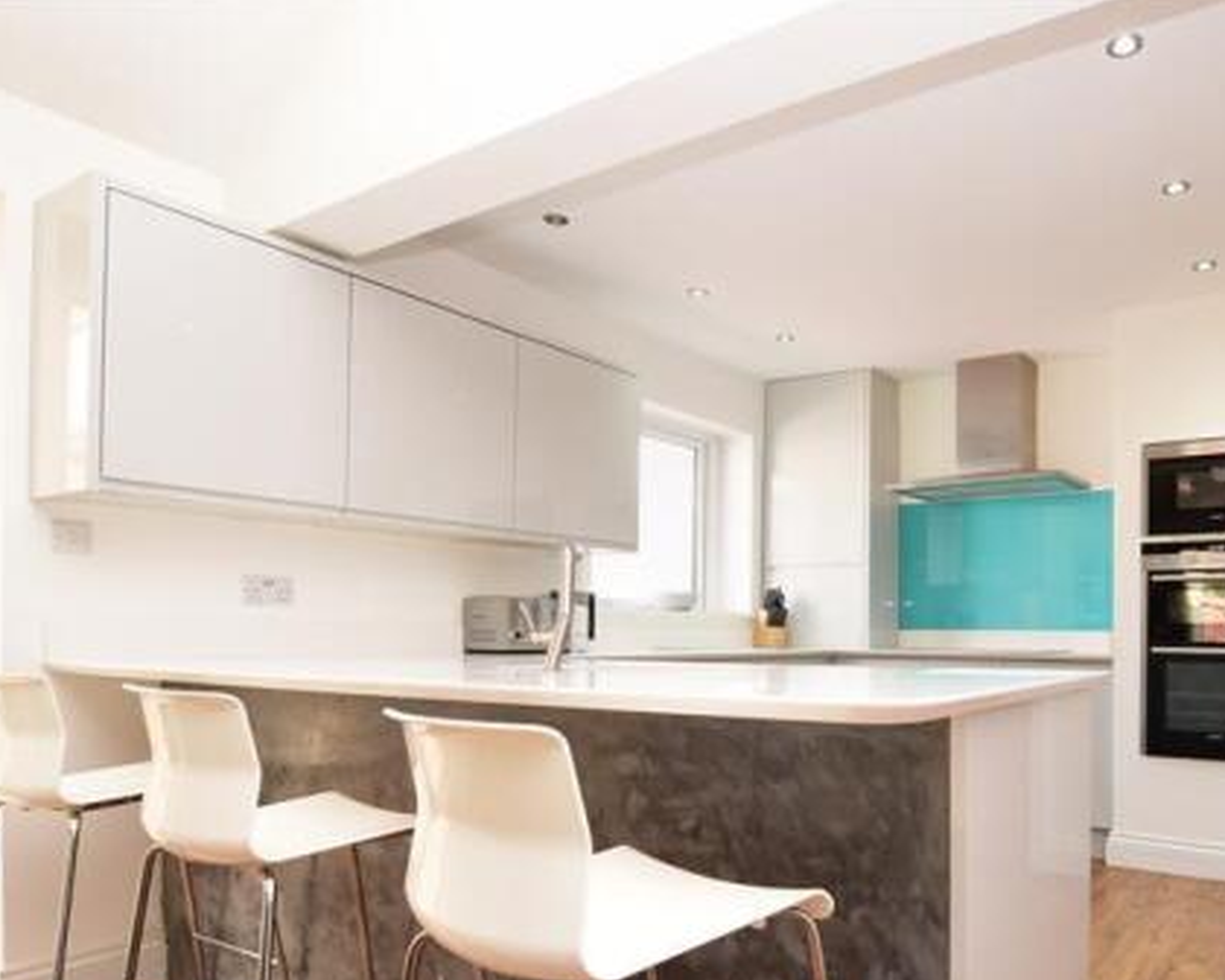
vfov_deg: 62.0
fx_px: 798
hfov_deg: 72.1
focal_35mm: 22
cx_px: 846
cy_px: 629
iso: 400
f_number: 11
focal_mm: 10
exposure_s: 1/25
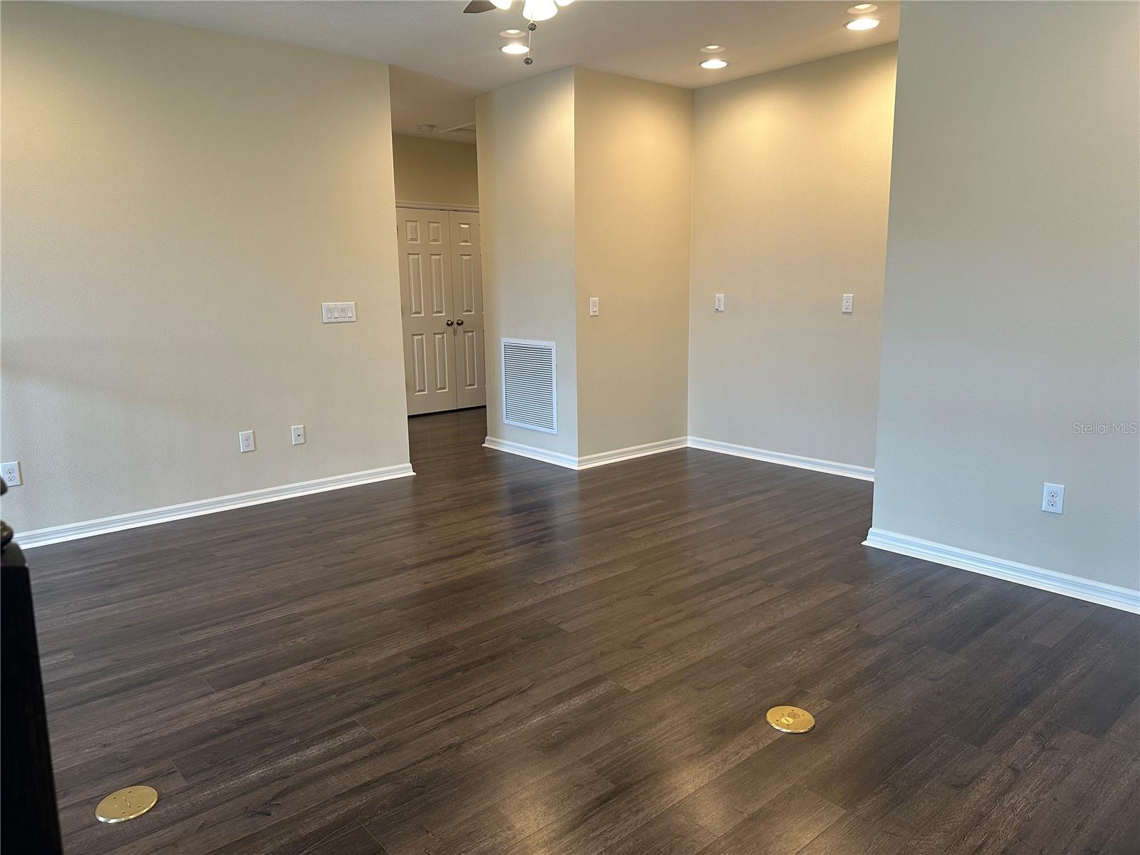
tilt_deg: -9.5
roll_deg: +0.9
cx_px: 570
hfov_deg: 71.6
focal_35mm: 24
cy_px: 428
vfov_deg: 56.8
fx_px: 790
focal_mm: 6.86
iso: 200
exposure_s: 1/120
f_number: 1.78
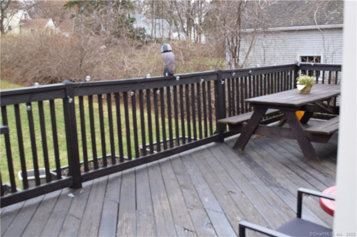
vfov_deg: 38.3
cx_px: 178
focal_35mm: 34
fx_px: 342
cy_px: 118
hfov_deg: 55.1
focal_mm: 23
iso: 400
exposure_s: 1/250
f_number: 8
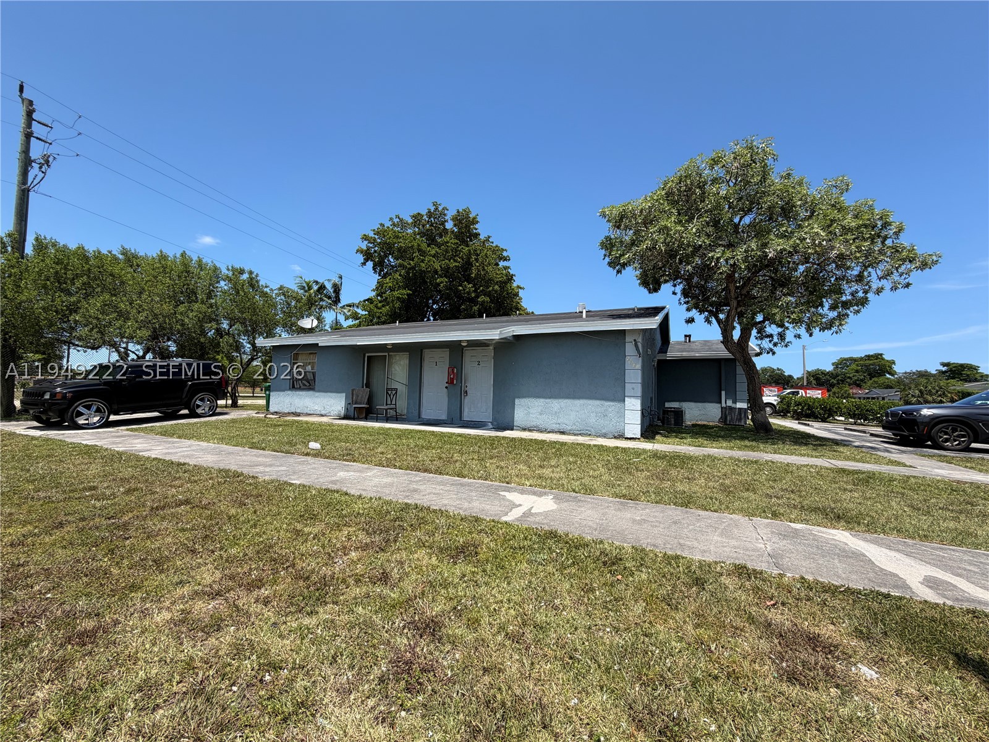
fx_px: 400
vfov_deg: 85.7
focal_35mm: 14
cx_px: 494
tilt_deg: +2.6
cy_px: 371
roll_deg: -1.4
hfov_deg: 102.1
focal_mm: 2.22
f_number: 2.2
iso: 25
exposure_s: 1/770
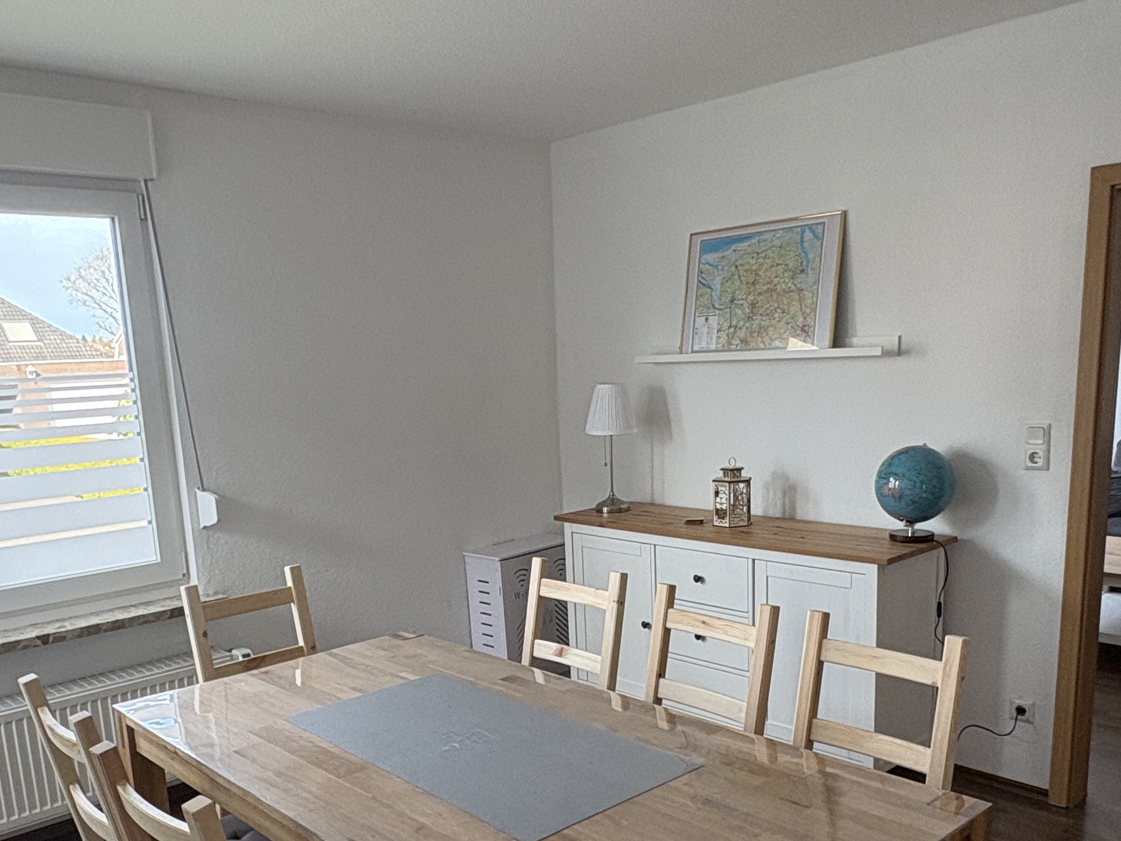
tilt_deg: -12.1
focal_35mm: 32
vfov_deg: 43.5
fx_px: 1036
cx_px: 540
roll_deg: +3.0
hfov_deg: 56.8
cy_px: 570
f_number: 2.2
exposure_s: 1/99
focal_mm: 2.22
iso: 160
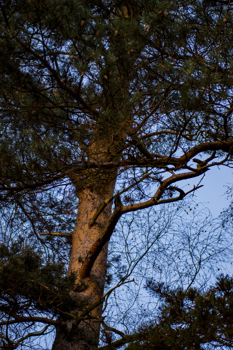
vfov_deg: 19.5
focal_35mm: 105
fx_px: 1019
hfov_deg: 13.0
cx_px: 99
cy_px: 175
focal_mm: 70
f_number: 2.8
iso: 400
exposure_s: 1/400
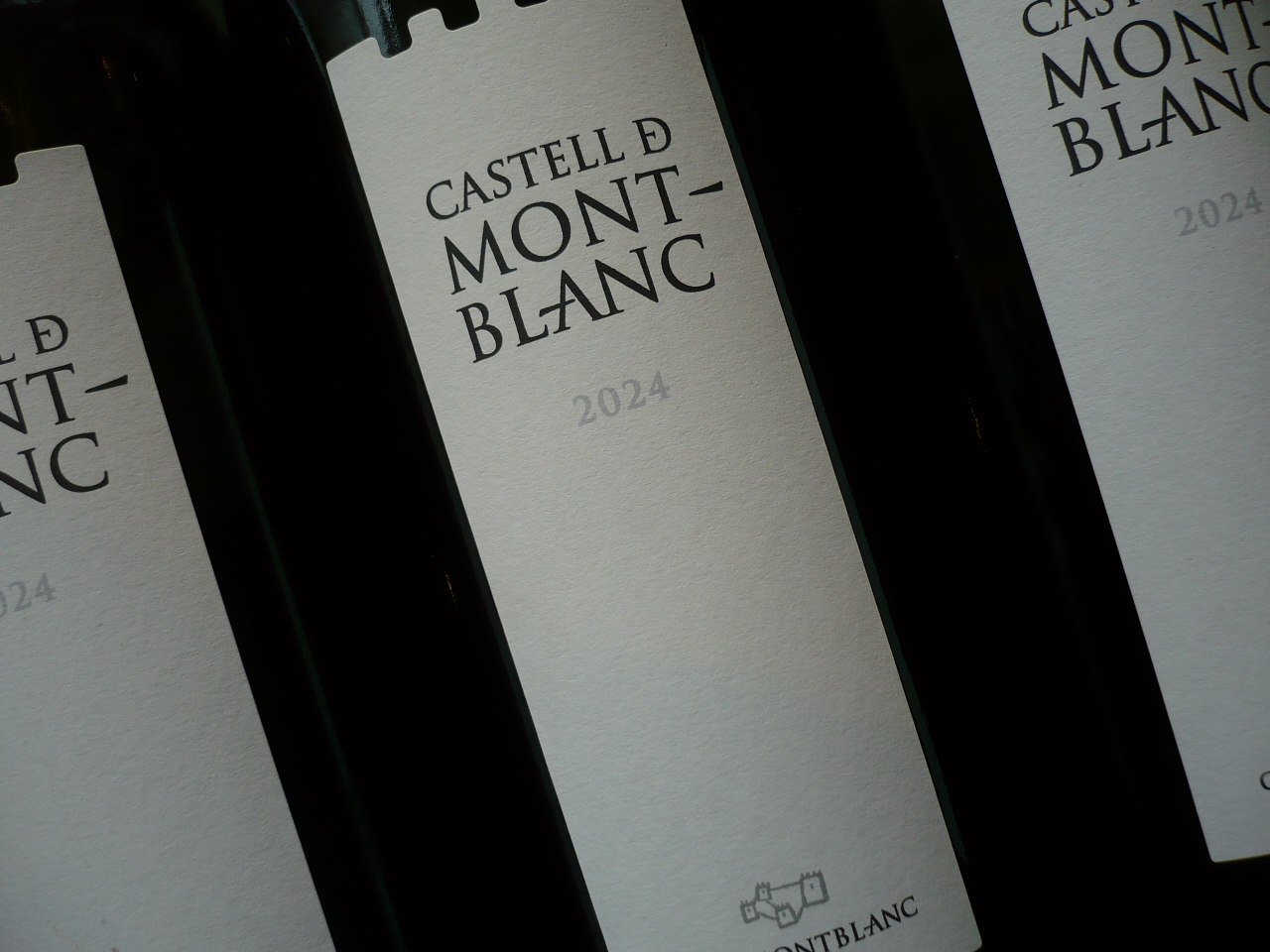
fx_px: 1284
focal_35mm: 35
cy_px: 476
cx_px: 635
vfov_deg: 40.7
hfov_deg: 52.6
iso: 100
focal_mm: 5.8
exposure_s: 1/100
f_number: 2.8
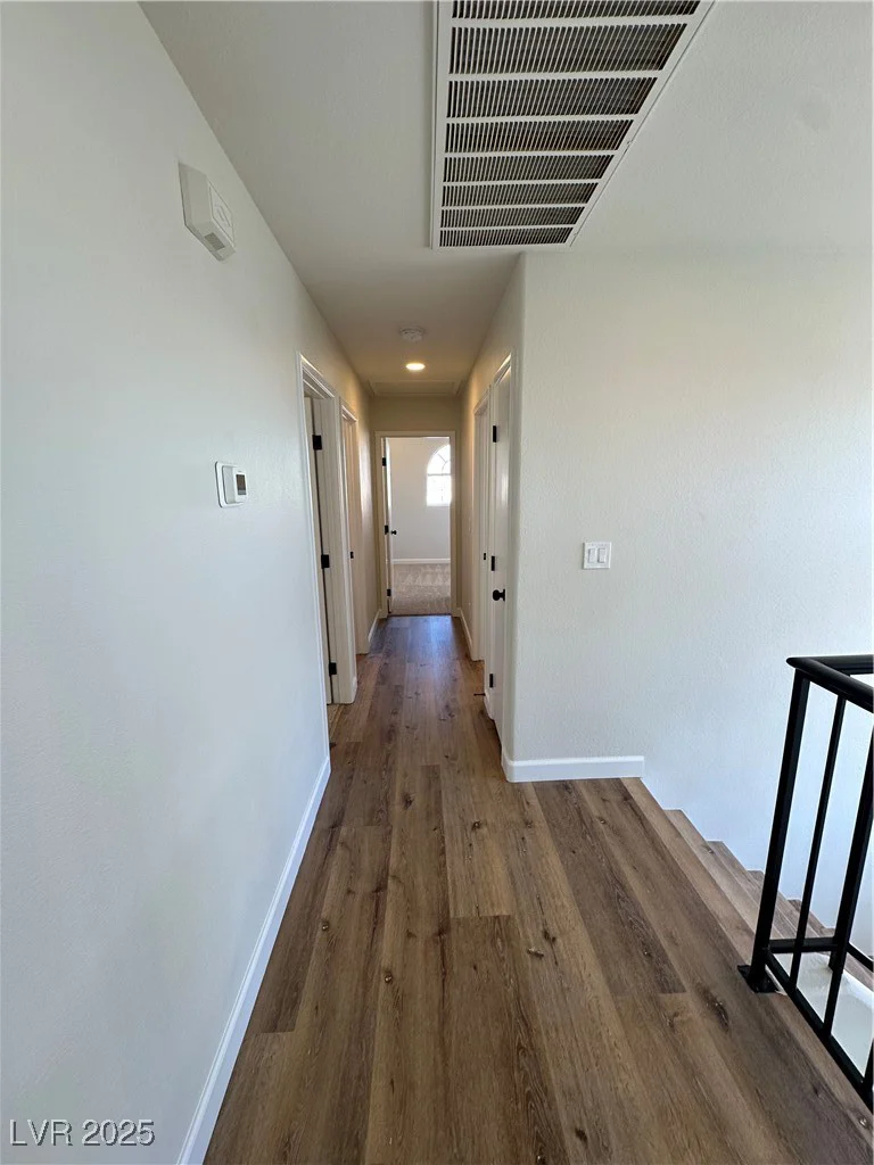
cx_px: 437
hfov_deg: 85.7
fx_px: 471
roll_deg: +1.7
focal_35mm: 14
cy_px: 582
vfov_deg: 102.1
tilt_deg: -9.6
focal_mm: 2.22
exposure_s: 1/120
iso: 80
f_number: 2.2
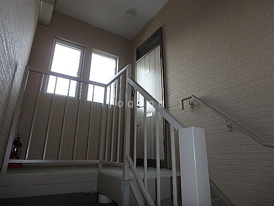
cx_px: 137
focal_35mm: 21
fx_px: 166
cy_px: 103
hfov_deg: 79.0
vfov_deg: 63.4
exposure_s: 1/250
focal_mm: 3.7
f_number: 3.5
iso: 320
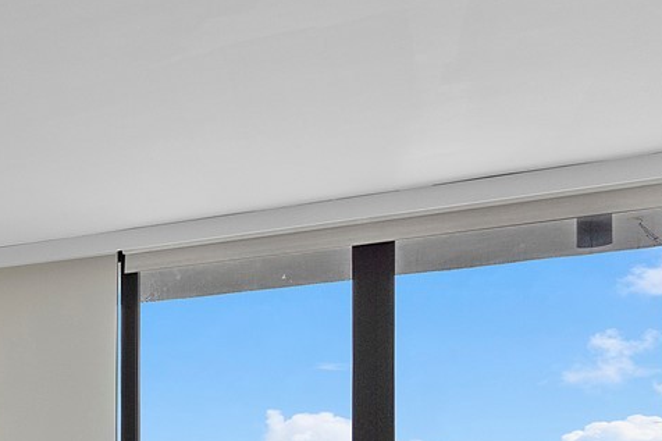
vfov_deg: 21.8
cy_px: 545
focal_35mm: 57
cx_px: -262
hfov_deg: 27.4
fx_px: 1048
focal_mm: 16
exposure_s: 1/125
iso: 640
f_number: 9
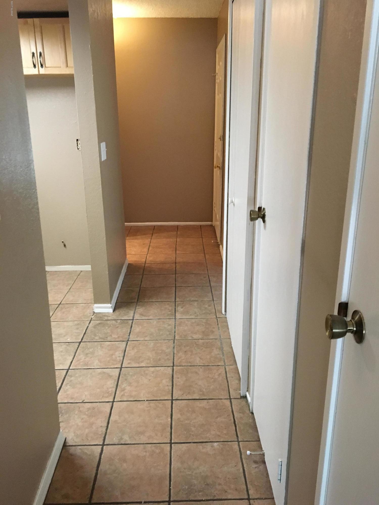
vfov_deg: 61.7
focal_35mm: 29
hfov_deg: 48.2
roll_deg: +1.8
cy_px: 252
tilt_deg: -17.6
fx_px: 423
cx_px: 190
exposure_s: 1/20
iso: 200
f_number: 2.2
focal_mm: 4.15
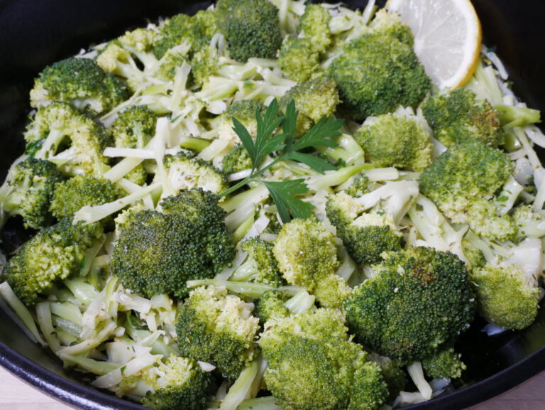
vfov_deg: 32.9
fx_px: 693
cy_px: 205
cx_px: 272
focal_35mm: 44
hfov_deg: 42.9
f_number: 11
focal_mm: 22
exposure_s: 1/4
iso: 800
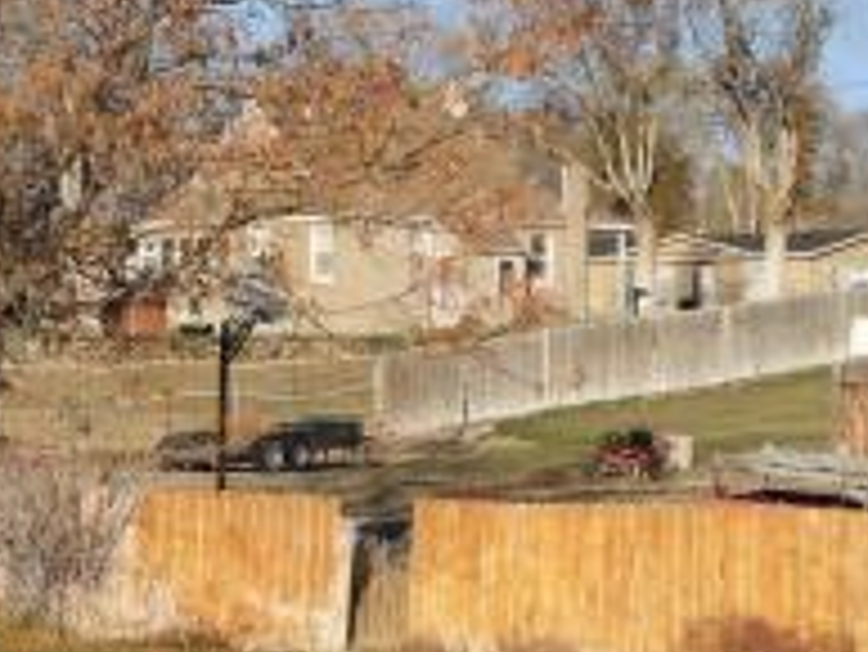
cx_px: 148
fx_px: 4993
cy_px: 472
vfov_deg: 7.5
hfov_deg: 9.9
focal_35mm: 199
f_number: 4.2
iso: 100
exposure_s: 1/1000
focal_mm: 10.7
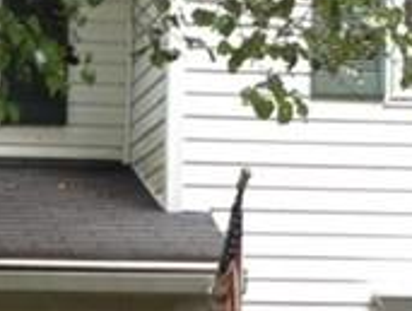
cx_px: 19
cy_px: 313
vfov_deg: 7.1
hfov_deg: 9.4
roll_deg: -0.7
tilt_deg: -2.2
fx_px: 2493
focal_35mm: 209
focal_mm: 4.28
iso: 80
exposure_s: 1/120
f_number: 2.4
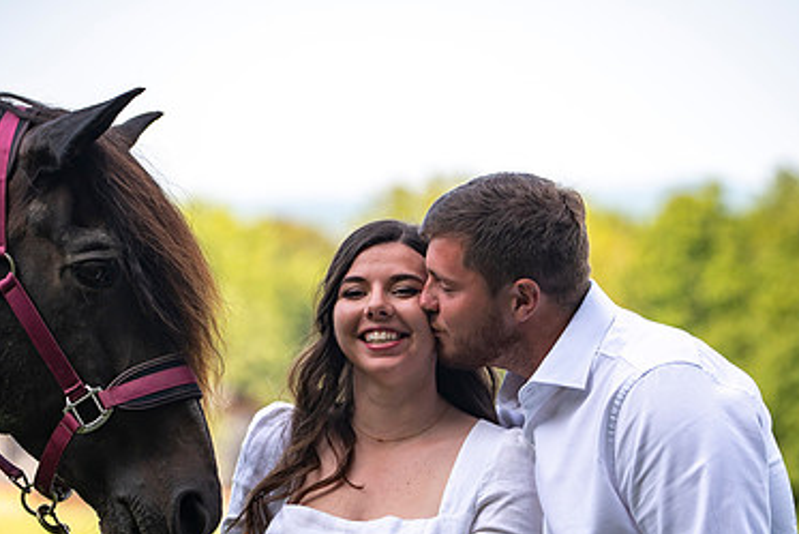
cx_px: 348
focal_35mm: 190
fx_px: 4218
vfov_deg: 7.2
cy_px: 341
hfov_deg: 10.8
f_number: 3.5
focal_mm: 120
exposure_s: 1/1250
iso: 200
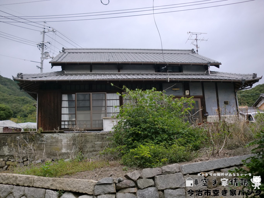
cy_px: 99
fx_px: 267
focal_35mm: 35
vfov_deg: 40.7
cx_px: 132
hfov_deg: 52.6
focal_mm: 6.3
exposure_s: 1/800
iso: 64
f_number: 3.1
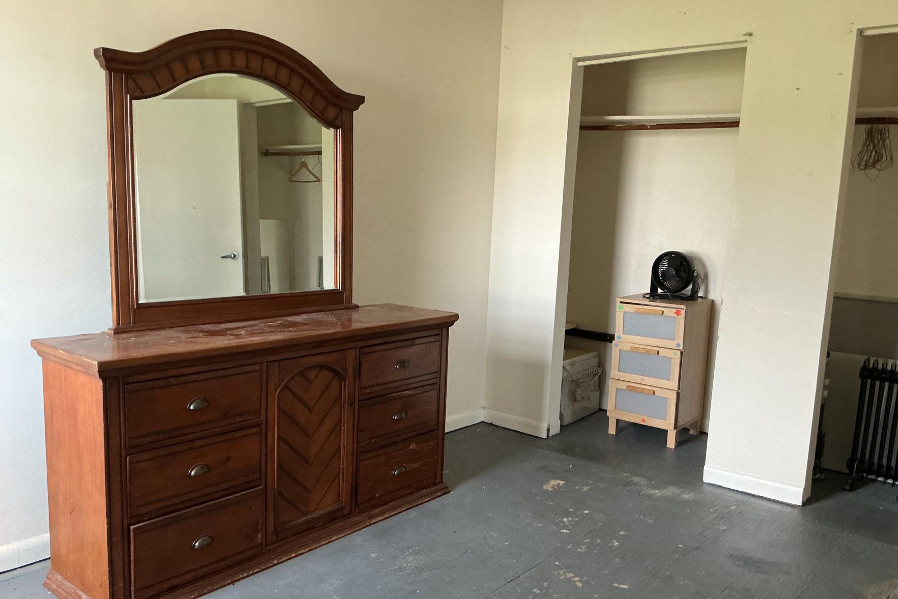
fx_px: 773
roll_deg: -1.6
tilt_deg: -8.2
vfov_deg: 42.3
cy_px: 323
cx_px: 454
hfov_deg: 60.3
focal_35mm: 31
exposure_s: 1/60
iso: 160
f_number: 1.8
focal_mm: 3
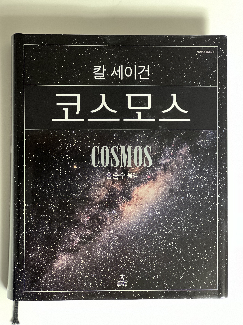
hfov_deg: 19.1
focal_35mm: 77
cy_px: 162
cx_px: 122
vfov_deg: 25.3
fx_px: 721
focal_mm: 9
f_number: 2.8
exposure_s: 1/15
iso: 400
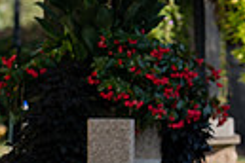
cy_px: 58
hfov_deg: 1.5
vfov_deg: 1.0
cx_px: 405
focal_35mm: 1351
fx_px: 9194
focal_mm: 300
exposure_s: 1/640
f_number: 4.5
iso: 200
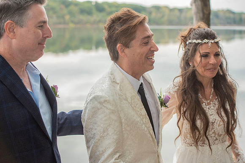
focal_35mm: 70
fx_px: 476
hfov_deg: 28.8
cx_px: 122
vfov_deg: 19.5
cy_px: 82
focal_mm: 70
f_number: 5
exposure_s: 1/200
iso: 160
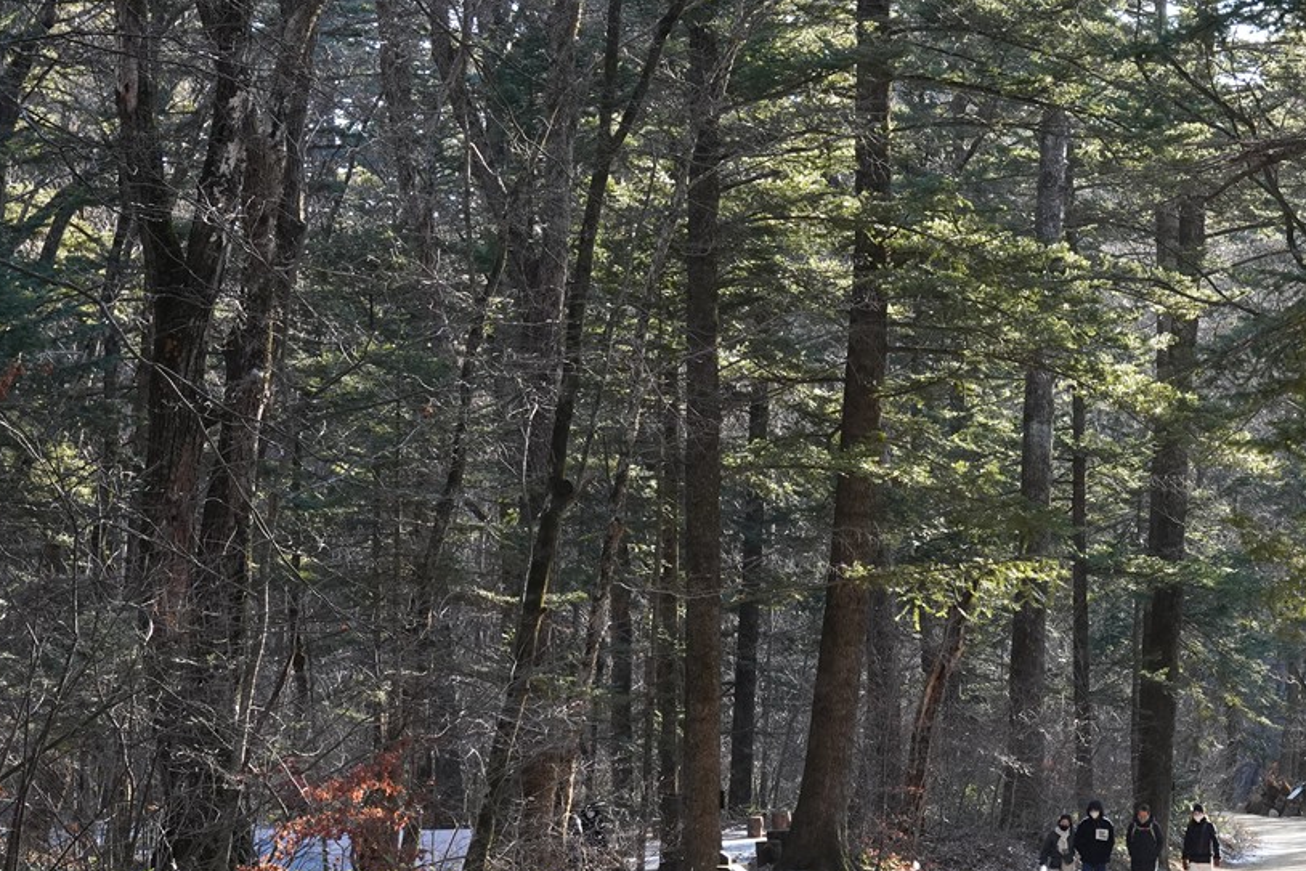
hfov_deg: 17.1
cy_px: 290
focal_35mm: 118
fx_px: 4281
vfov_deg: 11.6
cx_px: 1144
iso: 1250
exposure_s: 1/100
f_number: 10
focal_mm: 48
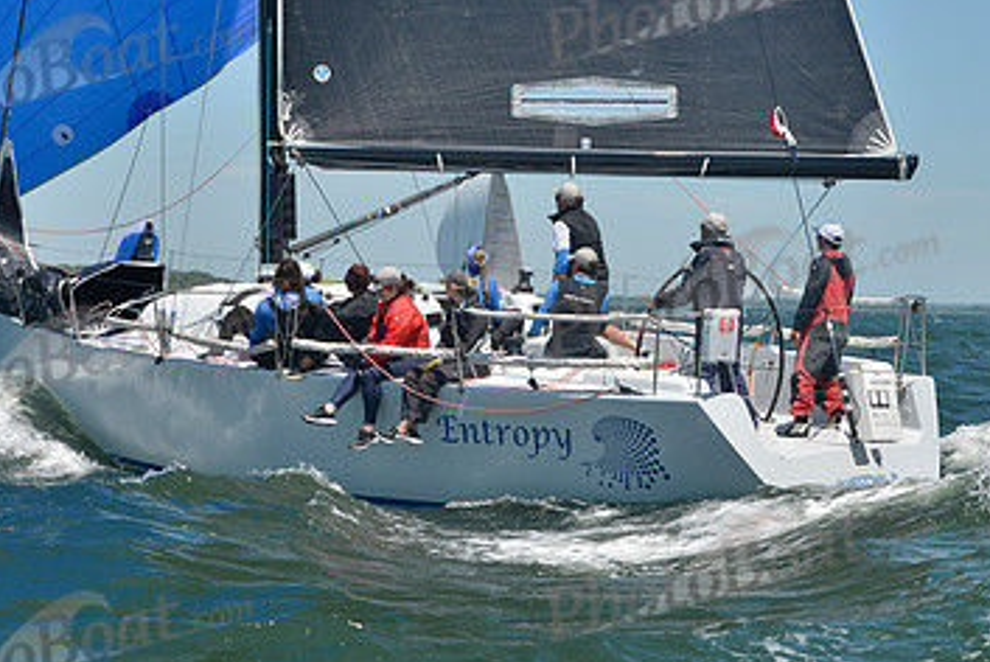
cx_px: 401
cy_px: 178
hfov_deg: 17.8
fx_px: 3165
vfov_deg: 11.9
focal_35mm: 115
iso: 280
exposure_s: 1/1250
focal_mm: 70
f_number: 8
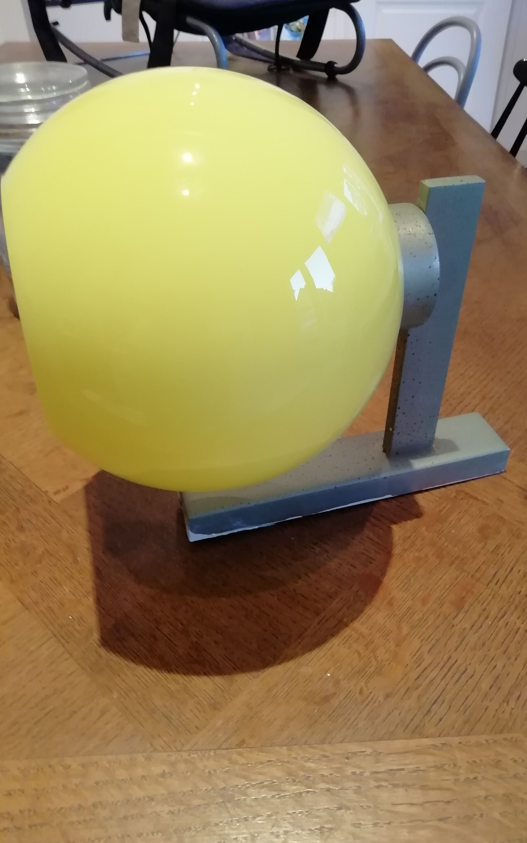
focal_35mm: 28
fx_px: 644
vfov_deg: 66.5
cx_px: 304
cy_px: 424
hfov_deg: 44.4
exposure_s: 1/25
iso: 400
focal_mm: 3.21
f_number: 2.2
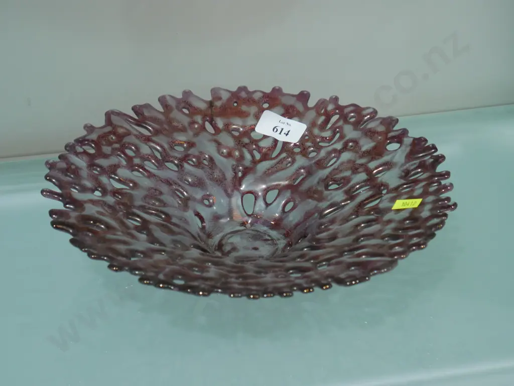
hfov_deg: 23.3
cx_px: 257
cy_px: 193
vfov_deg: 17.6
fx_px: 1248
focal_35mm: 84
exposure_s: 1/100
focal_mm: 42
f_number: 5.6
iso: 1250
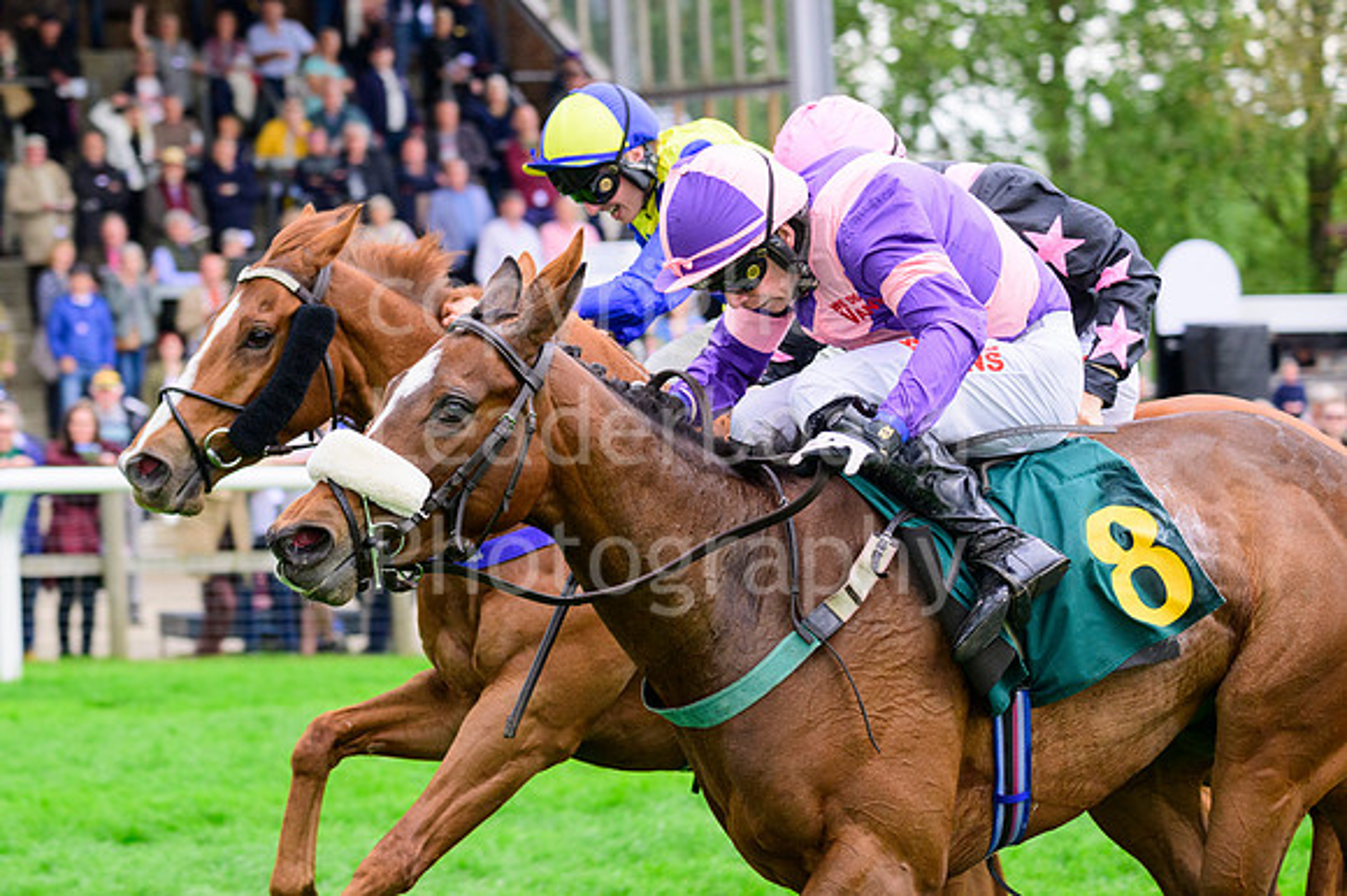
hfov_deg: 12.7
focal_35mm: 162
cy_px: 358
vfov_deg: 8.5
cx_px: 540
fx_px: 6051
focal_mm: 135
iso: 1250
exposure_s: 1/1000
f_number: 5.6
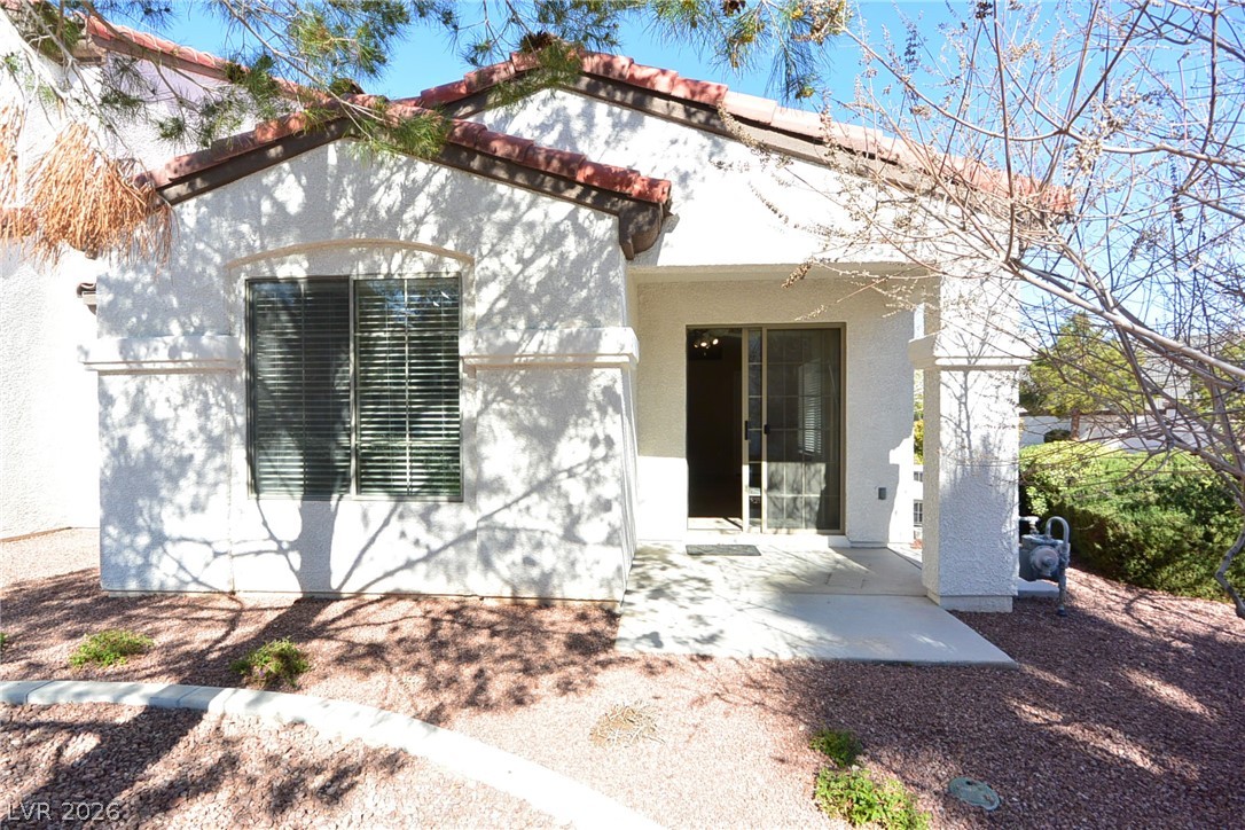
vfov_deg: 67.4
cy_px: 415
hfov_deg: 90.0
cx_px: 622
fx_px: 622
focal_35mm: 18
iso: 160
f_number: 4.5
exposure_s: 1/500
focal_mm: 6.7
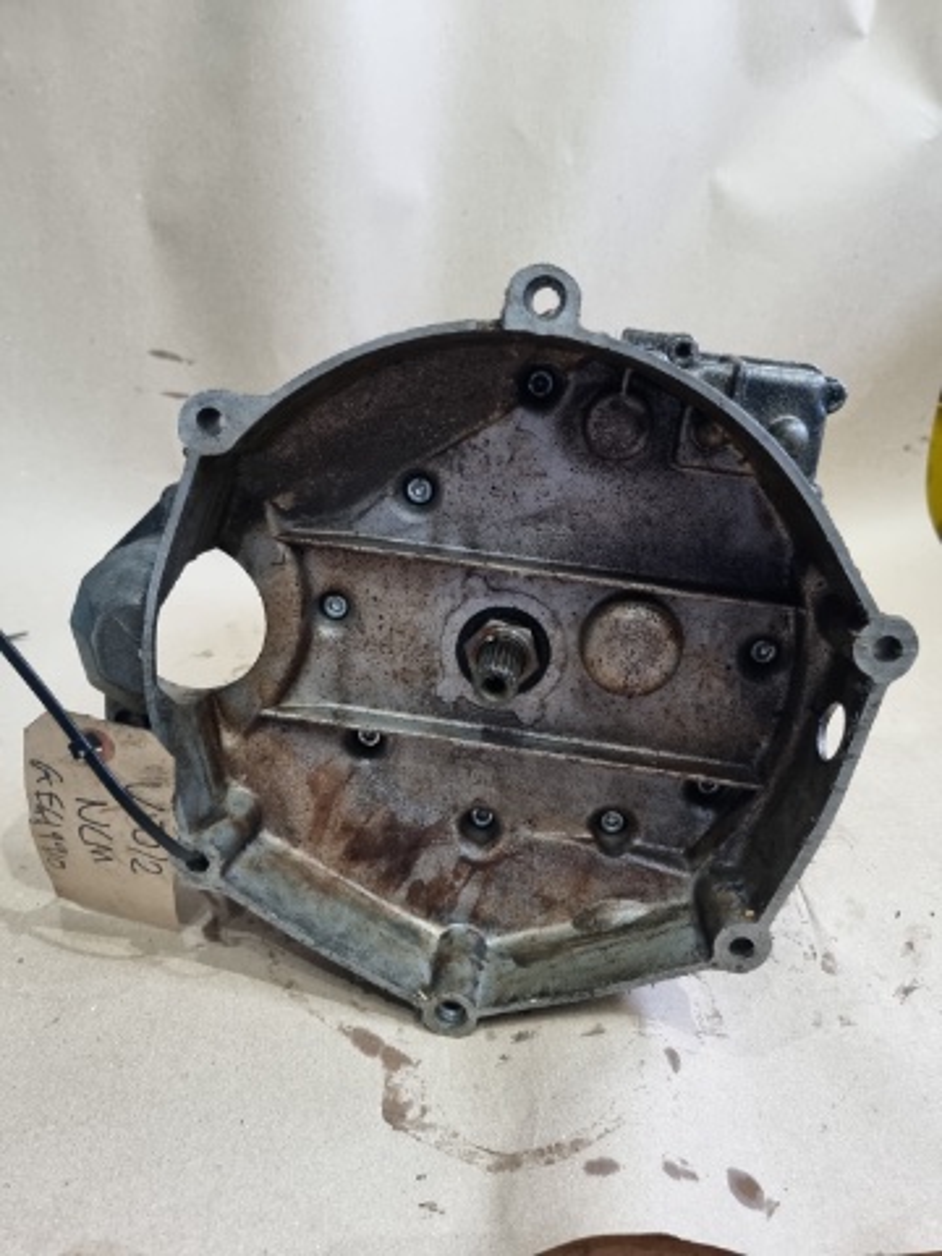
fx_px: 871
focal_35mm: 24
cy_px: 628
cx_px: 471
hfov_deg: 56.8
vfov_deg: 71.6
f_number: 1.8
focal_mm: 6.7
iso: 400
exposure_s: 1/50
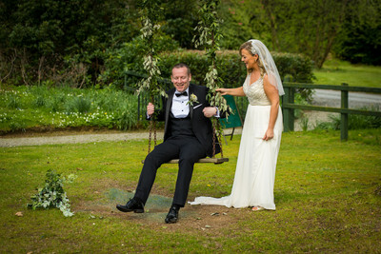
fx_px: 1291
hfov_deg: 16.8
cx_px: 185
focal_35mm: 122
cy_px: 135
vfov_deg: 11.3
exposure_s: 1/800
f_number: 2.8
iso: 160
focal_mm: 100
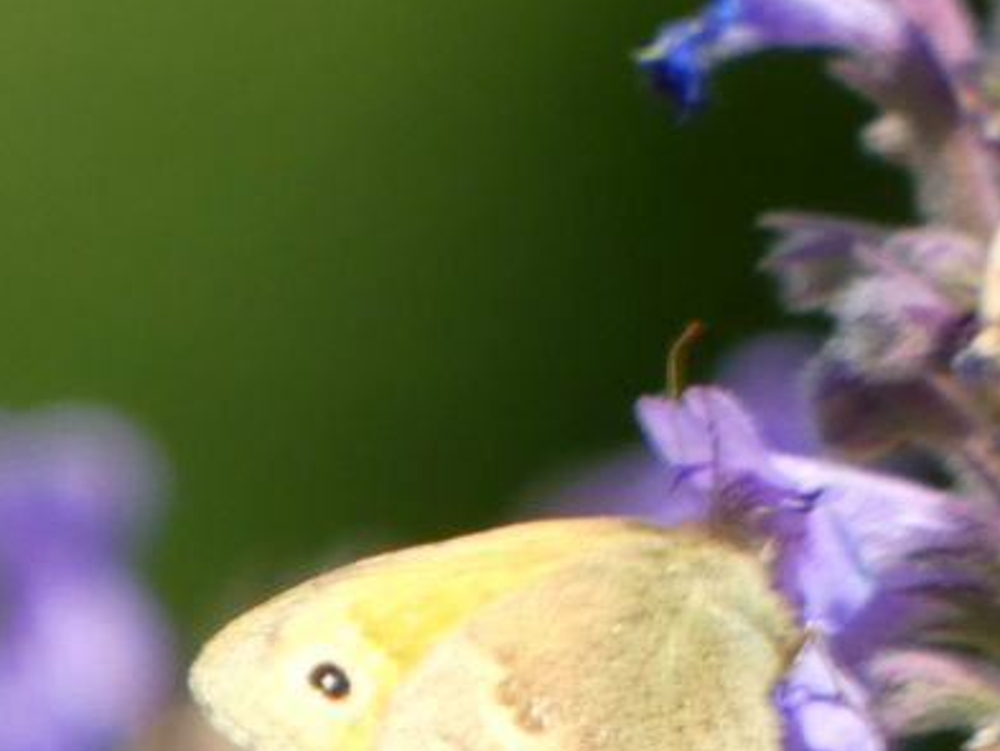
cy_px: 603
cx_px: 912
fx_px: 73370
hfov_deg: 0.8
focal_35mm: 2539
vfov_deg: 0.6
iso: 80
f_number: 5.8
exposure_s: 1/125
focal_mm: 209.4
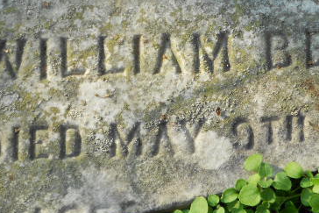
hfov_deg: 11.3
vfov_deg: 7.6
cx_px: 193
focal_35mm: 181
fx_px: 1604
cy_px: 12
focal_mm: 17.6
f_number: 5.5
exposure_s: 1/60
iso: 80
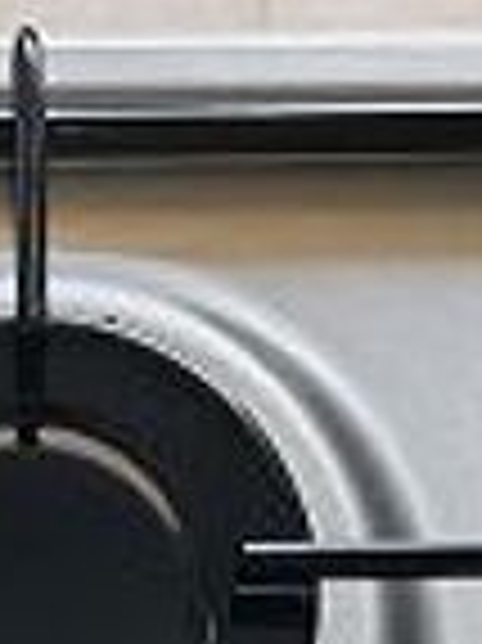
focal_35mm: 121
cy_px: 1398
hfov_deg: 12.1
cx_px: 14
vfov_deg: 13.3
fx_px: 2250
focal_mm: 6.12
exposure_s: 1/100
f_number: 1.9
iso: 400
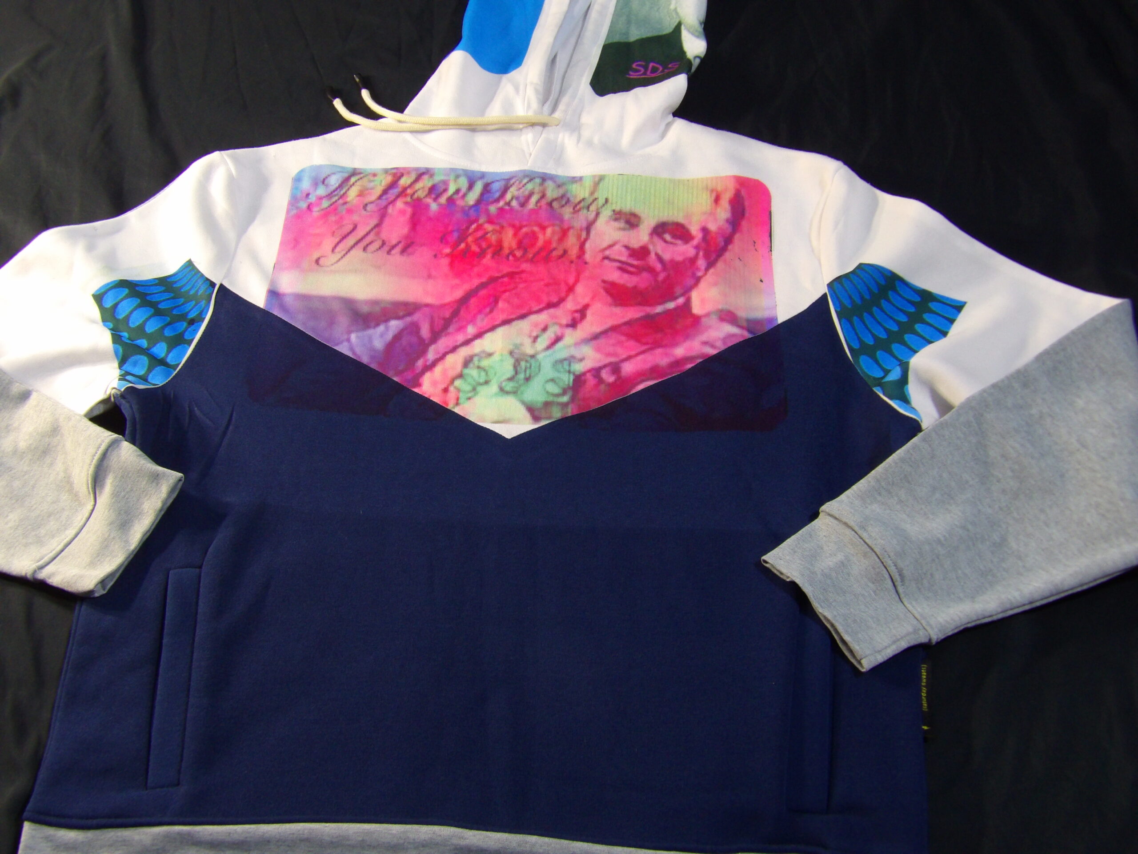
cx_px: 569
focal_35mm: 46
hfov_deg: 41.2
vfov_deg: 31.5
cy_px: 427
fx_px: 1512
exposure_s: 1/60
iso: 228
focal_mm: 8.2
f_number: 3.3
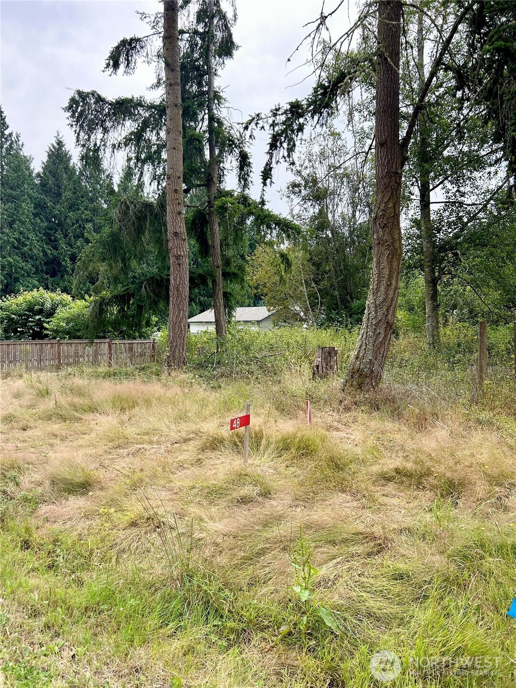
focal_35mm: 26
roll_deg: -0.2
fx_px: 517
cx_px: 258
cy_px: 344
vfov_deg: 67.3
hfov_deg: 53.1
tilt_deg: -1.1
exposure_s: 1/1100
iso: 50
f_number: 1.5
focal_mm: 5.7
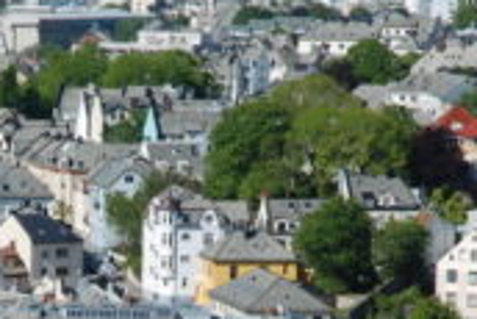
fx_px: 4045
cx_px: -22
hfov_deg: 6.7
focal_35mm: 305
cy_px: 417
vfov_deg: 4.5
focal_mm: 70
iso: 100
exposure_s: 1/80
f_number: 16
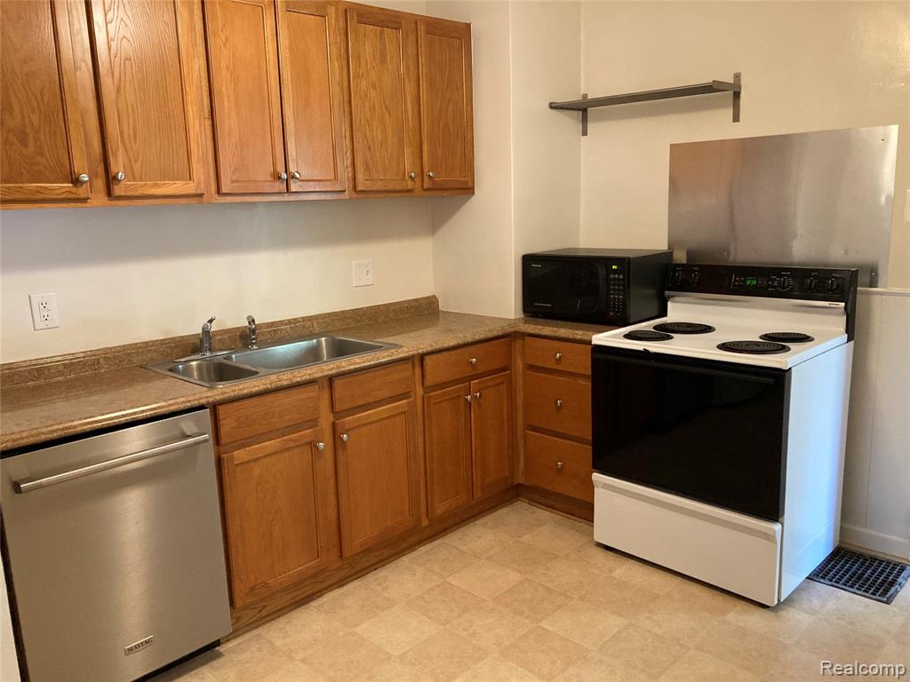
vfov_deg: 49.7
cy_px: 341
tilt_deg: -9.9
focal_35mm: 28
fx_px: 736
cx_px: 455
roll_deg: +2.0
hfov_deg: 63.4
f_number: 1.8
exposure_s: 1/40
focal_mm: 3.99
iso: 320
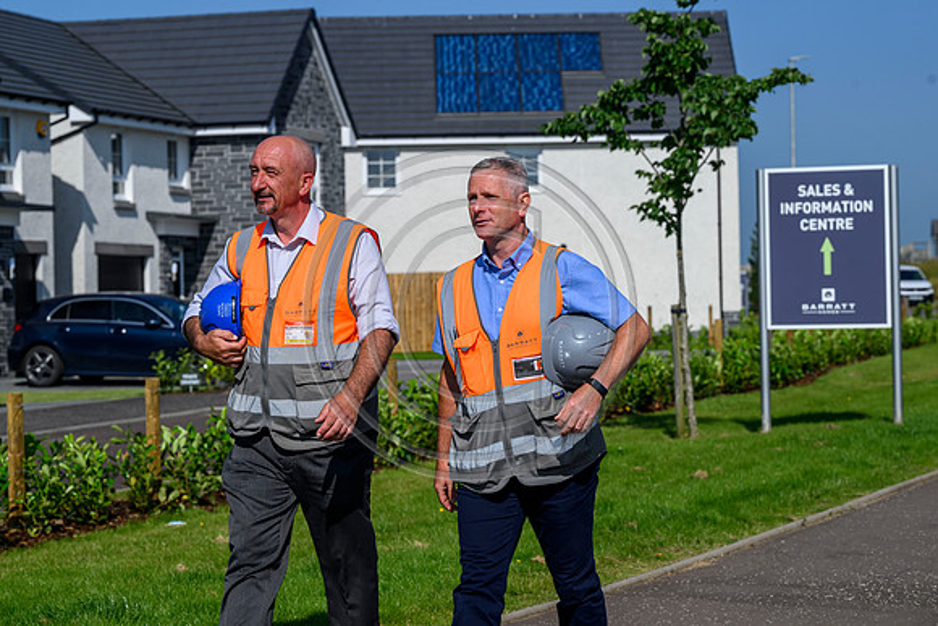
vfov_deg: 14.1
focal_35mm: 97
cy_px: 313
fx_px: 2528
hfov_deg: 21.0
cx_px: 469
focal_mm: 97
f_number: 7.1
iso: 500
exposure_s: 1/2500
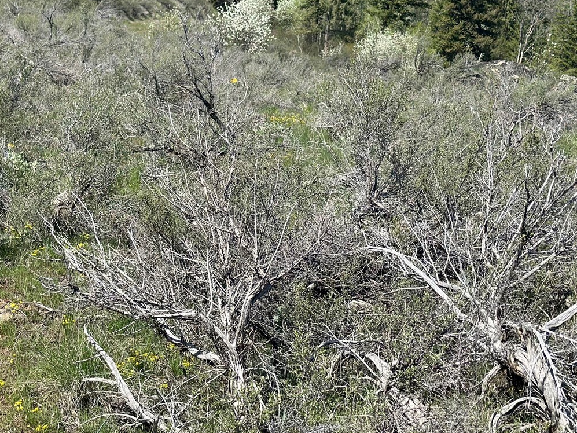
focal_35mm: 77
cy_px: 154
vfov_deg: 19.1
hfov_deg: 25.3
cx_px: 220
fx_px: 1284
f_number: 1.78
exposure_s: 1/4566
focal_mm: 6.86
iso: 100
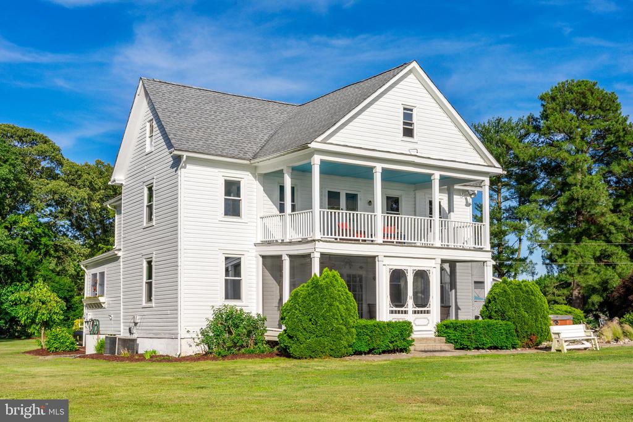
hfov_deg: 45.9
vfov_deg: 31.5
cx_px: 316
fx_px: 747
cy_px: 211
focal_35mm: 42
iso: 250
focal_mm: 42.5
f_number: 16
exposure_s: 1/160
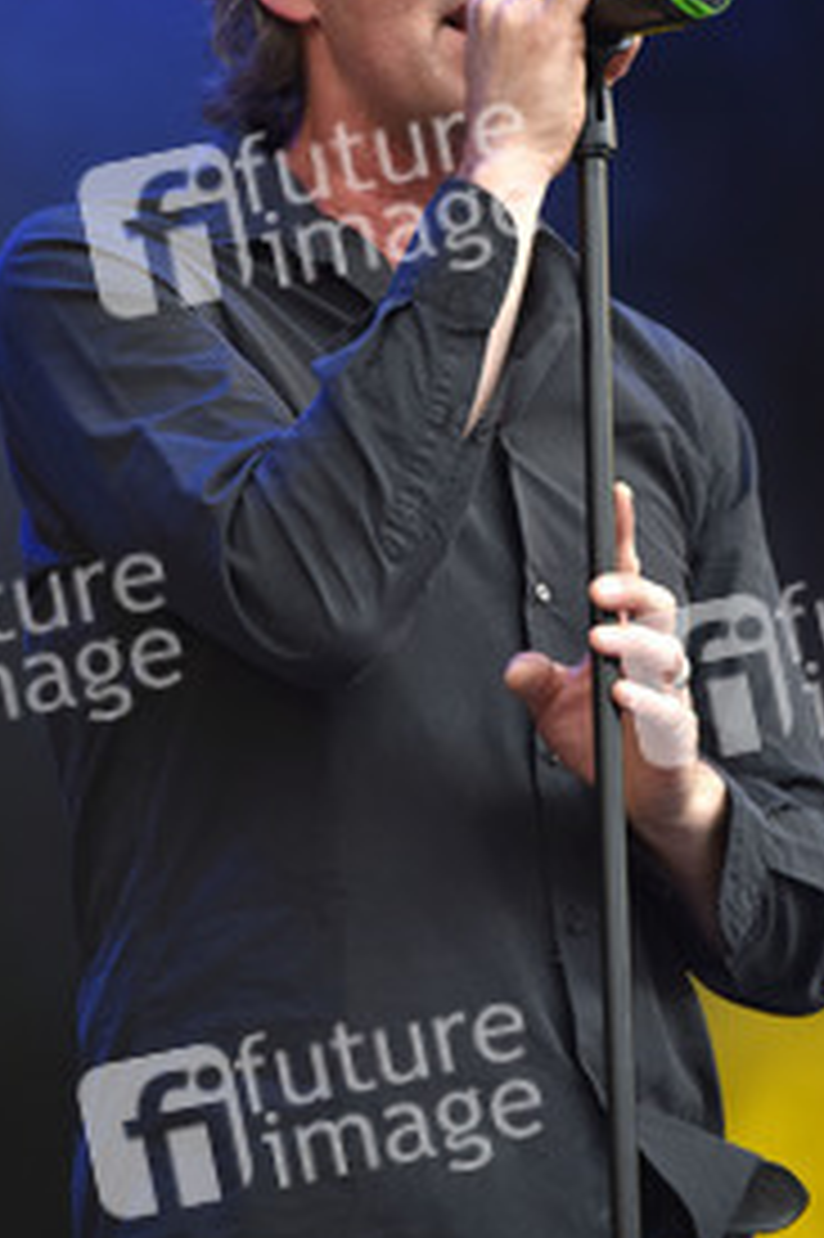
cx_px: 441
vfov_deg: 4.7
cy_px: 437
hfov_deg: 3.1
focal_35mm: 436
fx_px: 14987
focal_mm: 300
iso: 640
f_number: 6.3
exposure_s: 1/250
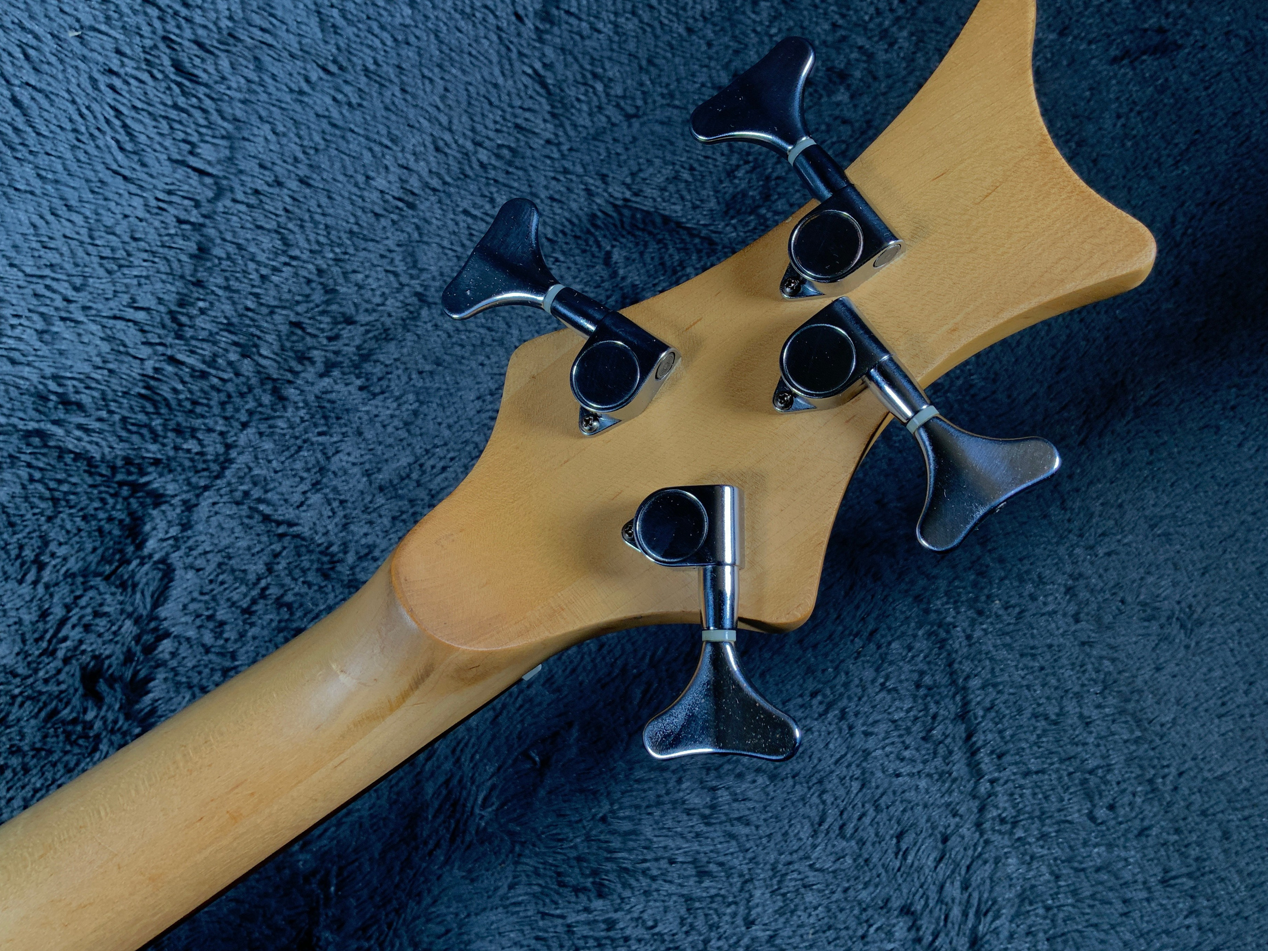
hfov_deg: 56.7
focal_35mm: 32
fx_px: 1172
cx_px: 691
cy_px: 436
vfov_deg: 44.1
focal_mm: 3
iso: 20
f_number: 1.8
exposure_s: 1/104
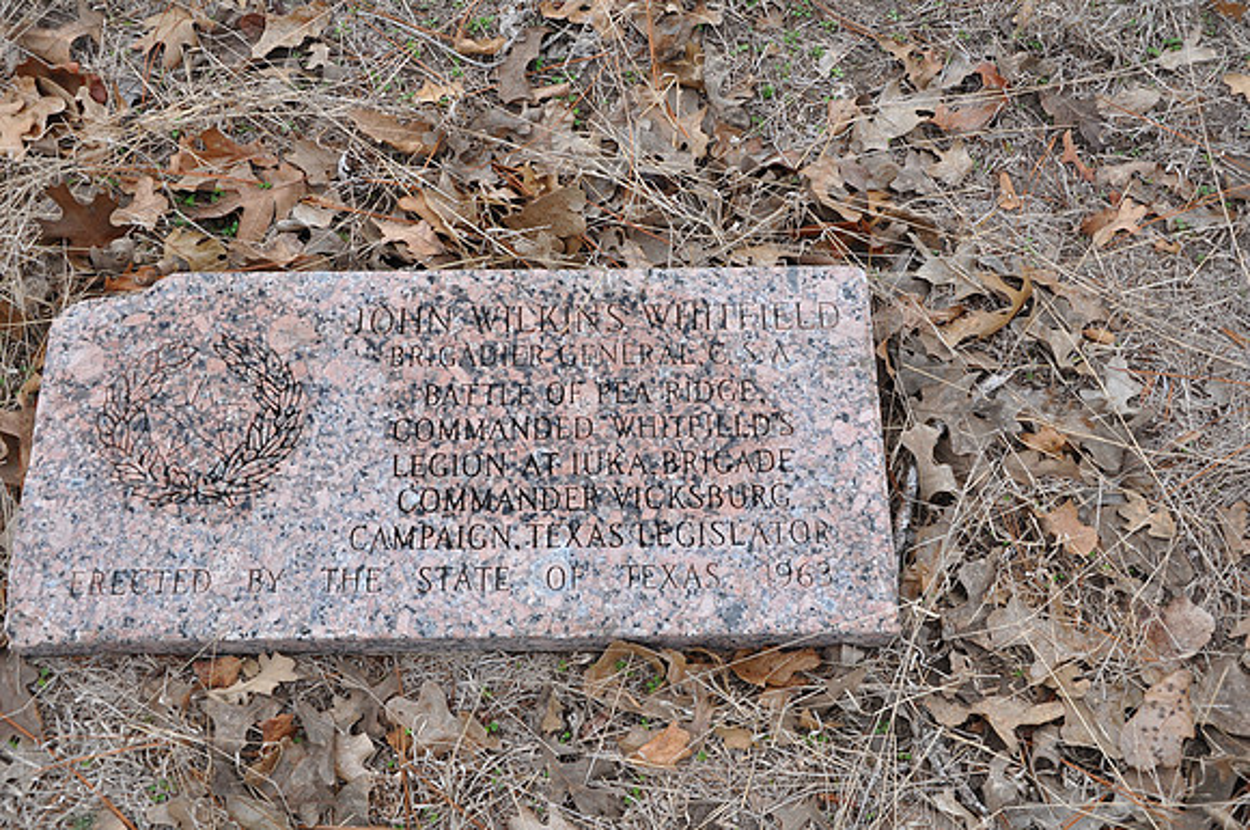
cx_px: 625
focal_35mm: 39
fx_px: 1352
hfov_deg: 49.6
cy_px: 415
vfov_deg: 34.1
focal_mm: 26
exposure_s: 1/50
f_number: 7.1
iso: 200
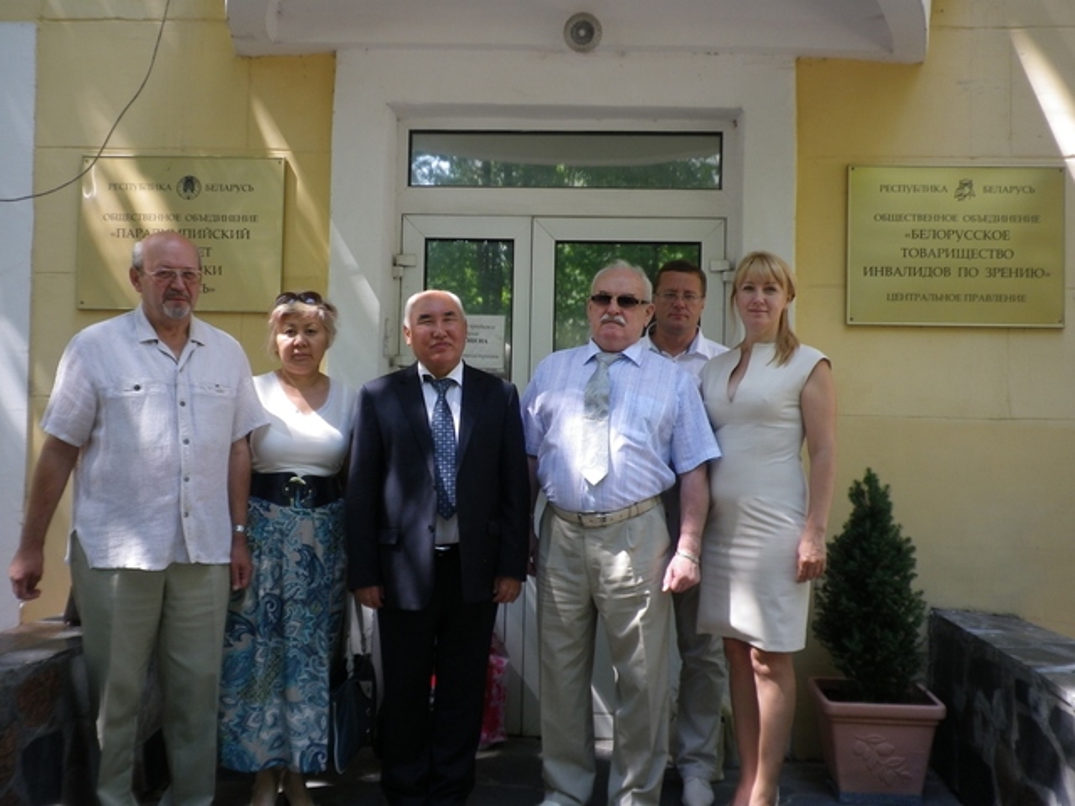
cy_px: 403
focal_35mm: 35
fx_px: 1087
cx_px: 538
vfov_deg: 40.7
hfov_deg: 52.6
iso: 80
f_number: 3.9
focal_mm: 6.36
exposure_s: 1/80
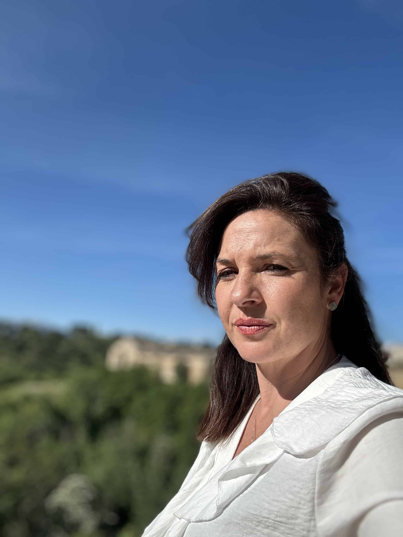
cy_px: 268
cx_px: 202
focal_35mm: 30
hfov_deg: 46.8
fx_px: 466
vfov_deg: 60.0
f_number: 1.9
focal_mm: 2.69
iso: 25
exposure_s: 1/1585
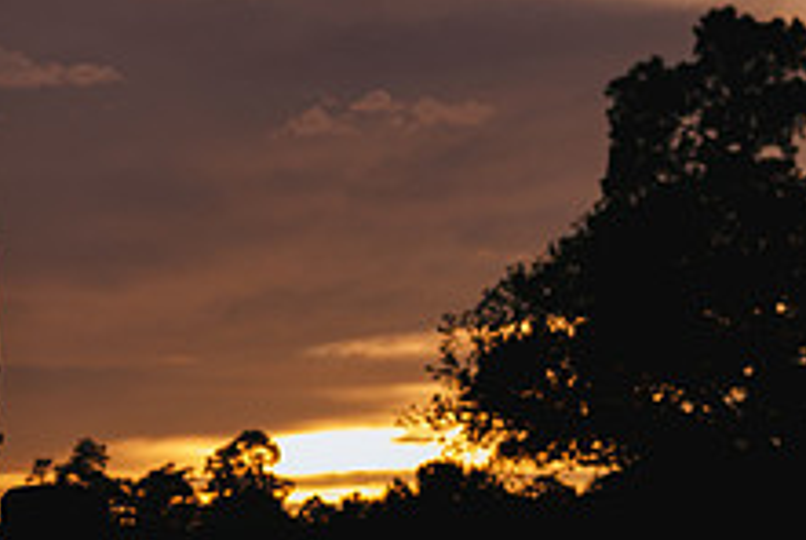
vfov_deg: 10.5
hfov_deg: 15.3
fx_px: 2937
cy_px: 348
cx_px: -11
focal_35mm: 131
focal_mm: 50
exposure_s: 1/1000
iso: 400
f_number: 5.6
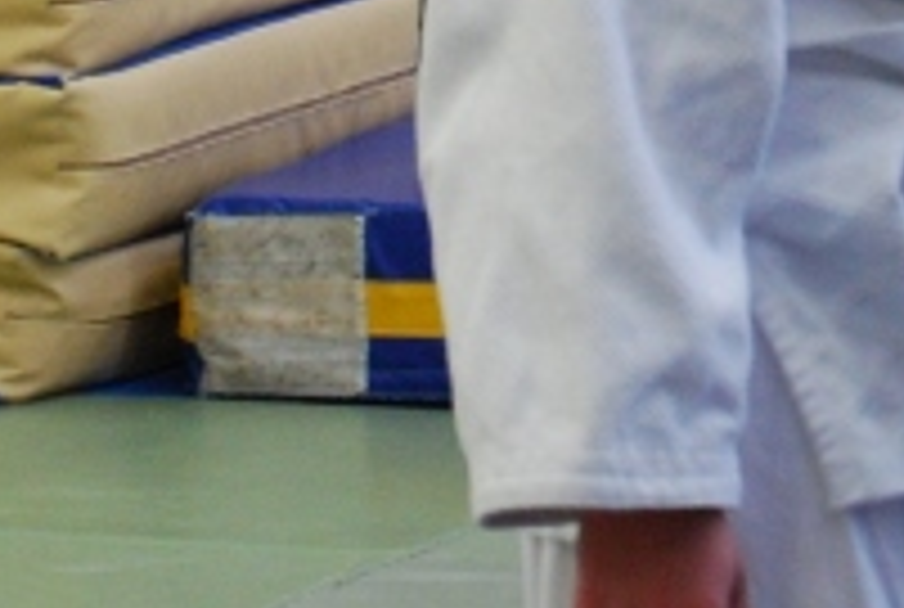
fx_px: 6482
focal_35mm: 258
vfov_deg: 5.3
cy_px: -284
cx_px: 1025
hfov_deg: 7.9
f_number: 5.6
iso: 800
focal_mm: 55
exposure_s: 1/20
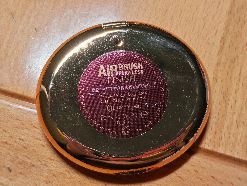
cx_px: 124
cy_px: 93
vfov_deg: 30.3
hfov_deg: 39.7
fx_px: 343
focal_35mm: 48
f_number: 1.9
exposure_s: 1/100
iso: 250
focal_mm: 6.12
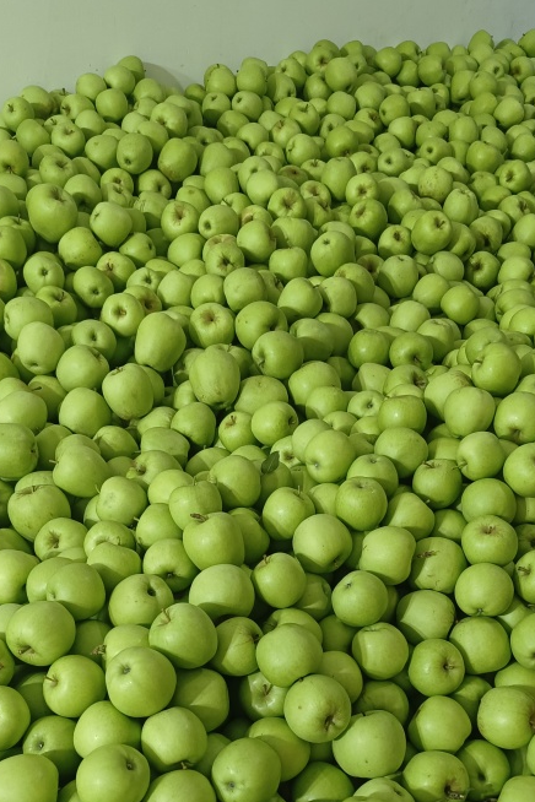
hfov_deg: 34.1
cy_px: 630
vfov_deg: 47.2
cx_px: 318
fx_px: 869
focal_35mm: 39
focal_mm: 5.5
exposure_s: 1/33.3
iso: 380
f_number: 1.88
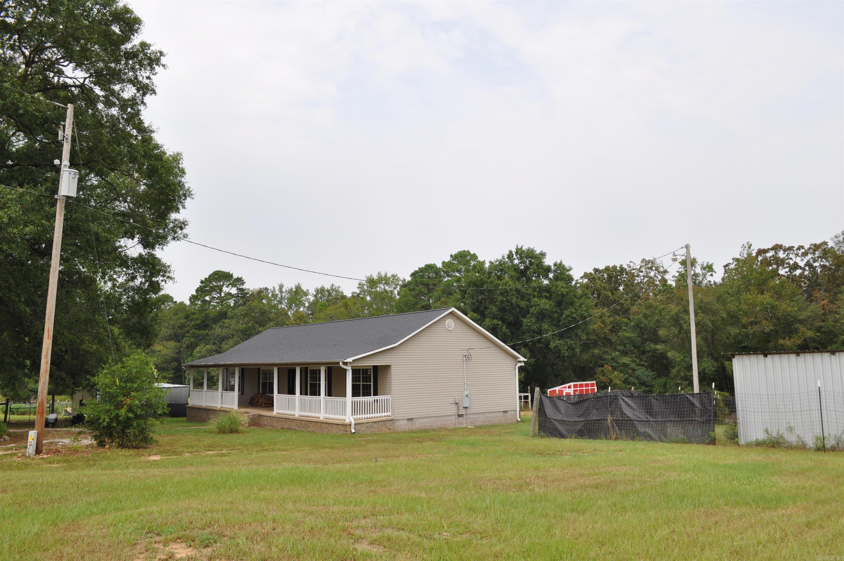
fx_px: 632
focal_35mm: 27
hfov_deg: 67.4
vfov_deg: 47.8
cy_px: 280
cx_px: 422
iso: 200
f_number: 9
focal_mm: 18
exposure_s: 1/320
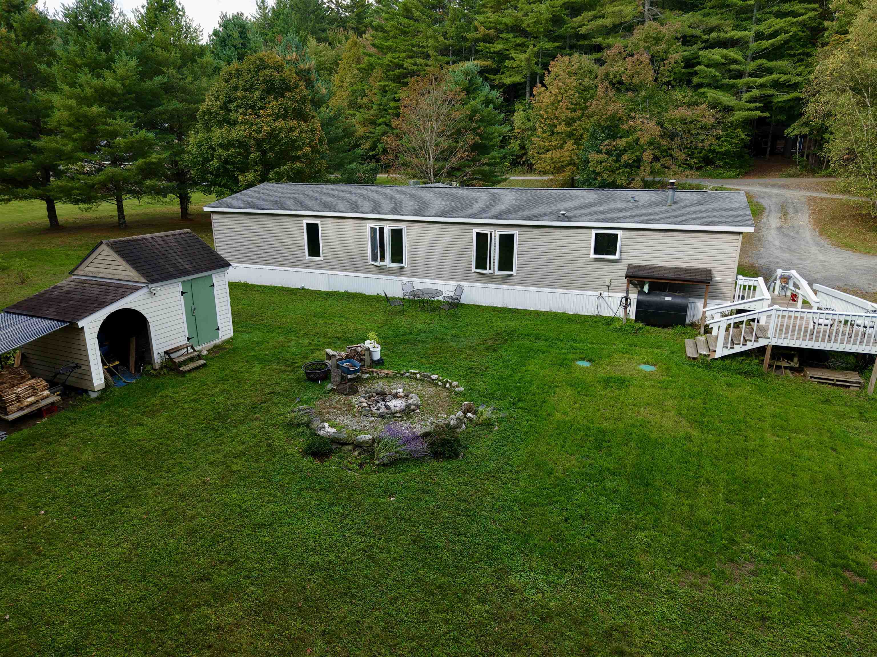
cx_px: 438
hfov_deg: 71.6
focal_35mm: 24
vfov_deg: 56.8
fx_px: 608
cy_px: 328
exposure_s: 1/30
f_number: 1.8
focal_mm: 8.67
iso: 120
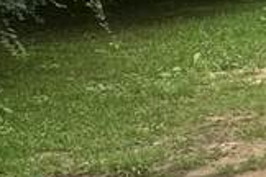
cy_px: 43
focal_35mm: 115
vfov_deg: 11.9
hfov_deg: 12.4
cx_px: 699
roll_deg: -2.3
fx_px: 850
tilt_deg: -6.6
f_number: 2.2
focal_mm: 2.22
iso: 40
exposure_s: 1/375
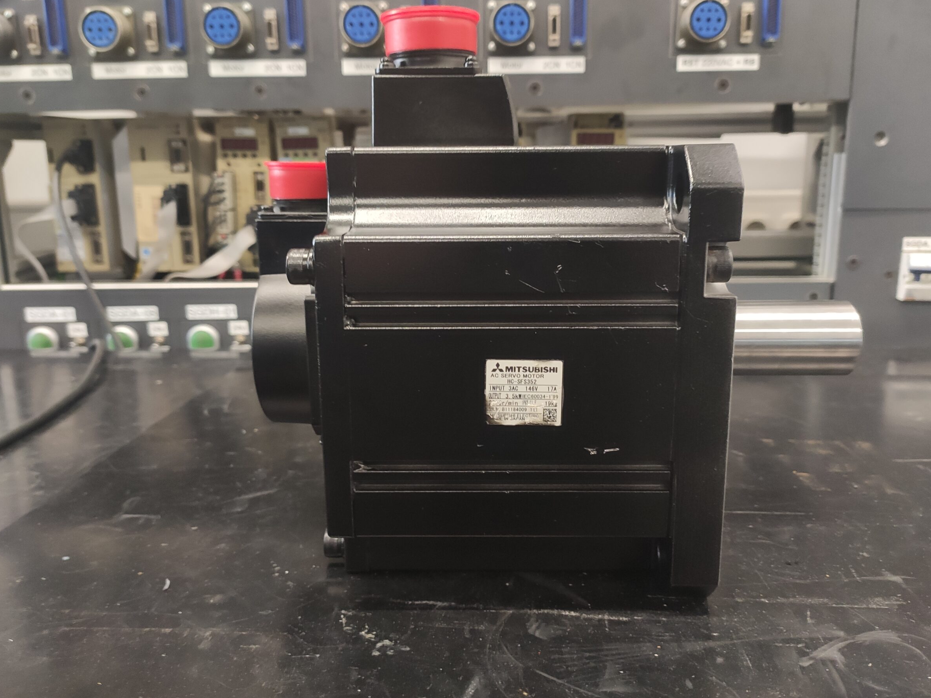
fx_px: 753
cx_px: 492
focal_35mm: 28
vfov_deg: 49.7
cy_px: 324
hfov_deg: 63.4
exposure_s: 1/33
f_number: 1.75
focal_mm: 4.77
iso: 881
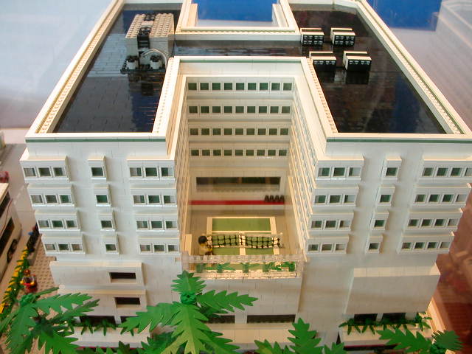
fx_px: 505
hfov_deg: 50.1
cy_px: 177
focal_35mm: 37
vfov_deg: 38.7
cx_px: 236
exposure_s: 1/32.9
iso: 100
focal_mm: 5.6
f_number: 2.7
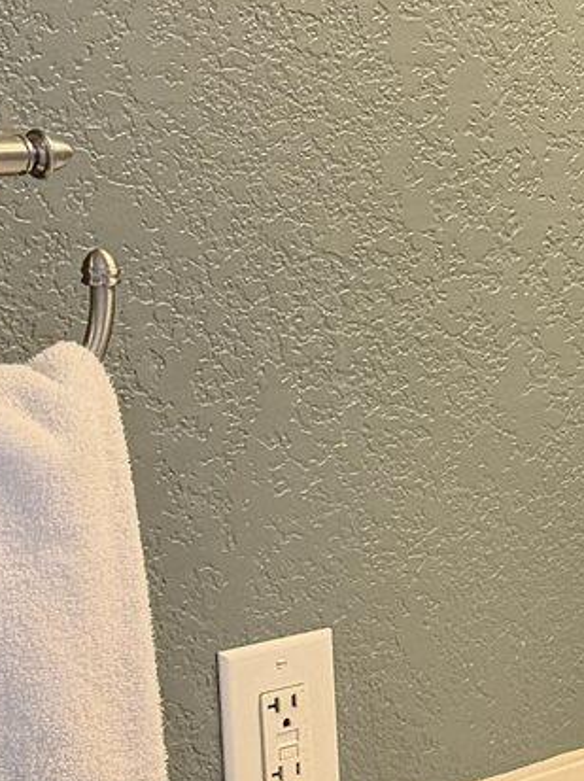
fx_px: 3019
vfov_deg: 14.7
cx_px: 1091
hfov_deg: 10.3
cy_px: 590
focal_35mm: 134
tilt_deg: -11.8
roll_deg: -0.7
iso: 160
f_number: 1.78
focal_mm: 6.76
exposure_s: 1/120
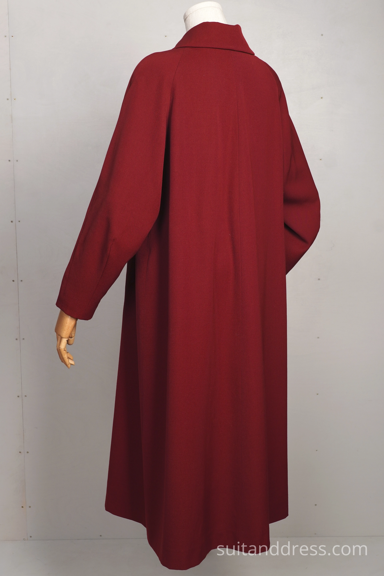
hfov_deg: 28.1
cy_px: 288
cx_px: 192
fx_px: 768
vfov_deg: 41.1
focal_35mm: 48
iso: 320
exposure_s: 1/25
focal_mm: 32
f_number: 7.1
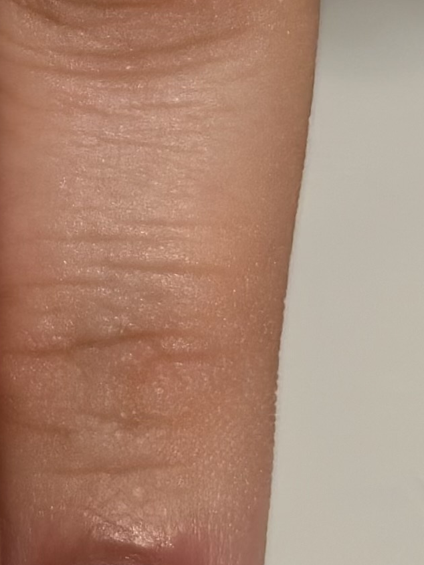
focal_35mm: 229
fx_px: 3739
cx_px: -165
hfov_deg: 6.4
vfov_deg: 8.5
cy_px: -143
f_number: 1.78
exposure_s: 1/343
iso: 80
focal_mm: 6.86
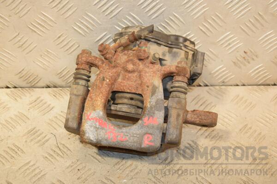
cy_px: 92
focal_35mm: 60
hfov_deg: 33.4
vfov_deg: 22.6
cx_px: 138
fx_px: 462
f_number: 5
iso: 800
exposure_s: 1/200
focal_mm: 40
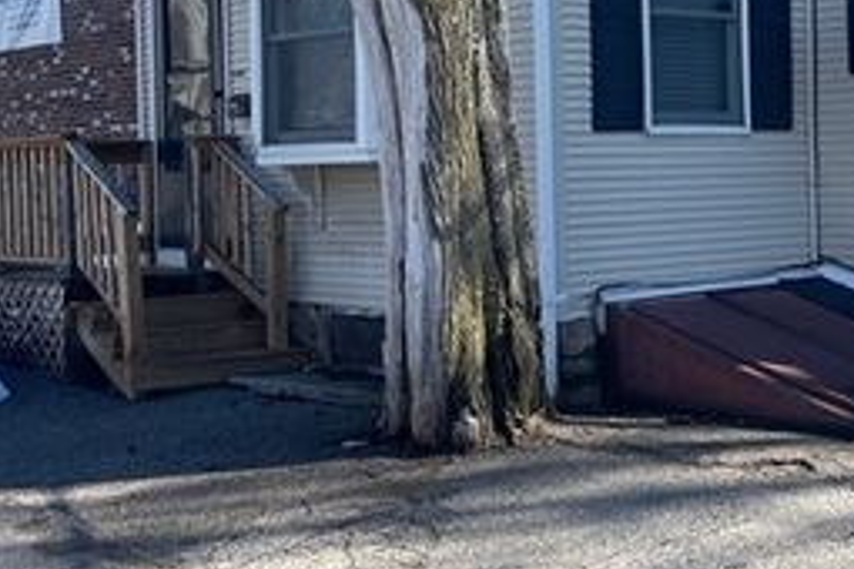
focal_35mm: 68
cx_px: 616
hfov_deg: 29.3
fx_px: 1613
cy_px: 129
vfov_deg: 19.8
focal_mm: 5.1
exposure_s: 1/1387
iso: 32
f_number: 1.6
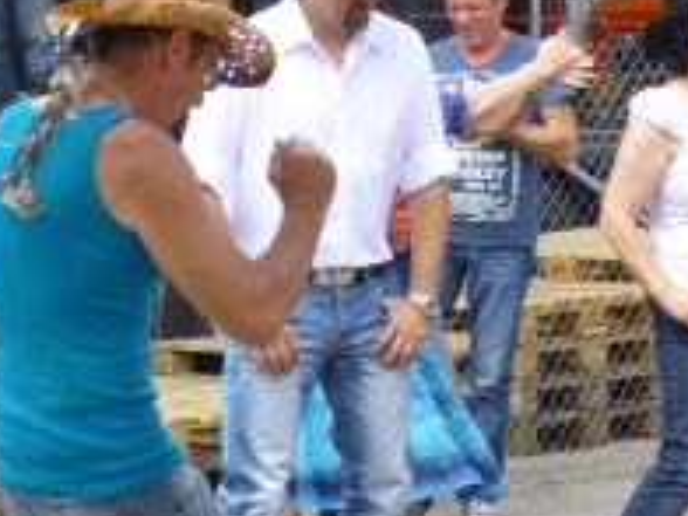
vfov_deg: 10.1
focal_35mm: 147
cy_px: 432
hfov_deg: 13.2
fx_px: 2922
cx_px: -67
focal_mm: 8.6
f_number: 4
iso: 100
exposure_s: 1/125
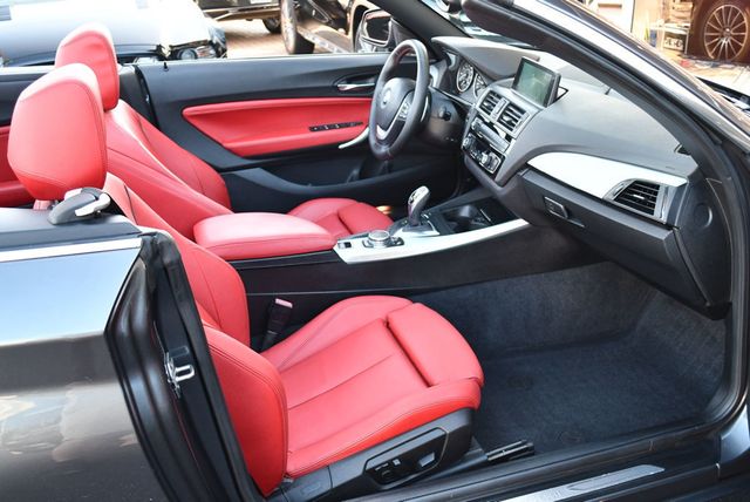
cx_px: 375
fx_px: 751
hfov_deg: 53.1
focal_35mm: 36
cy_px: 251
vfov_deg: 36.9
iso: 800
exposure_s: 1/200
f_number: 3.5
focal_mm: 18
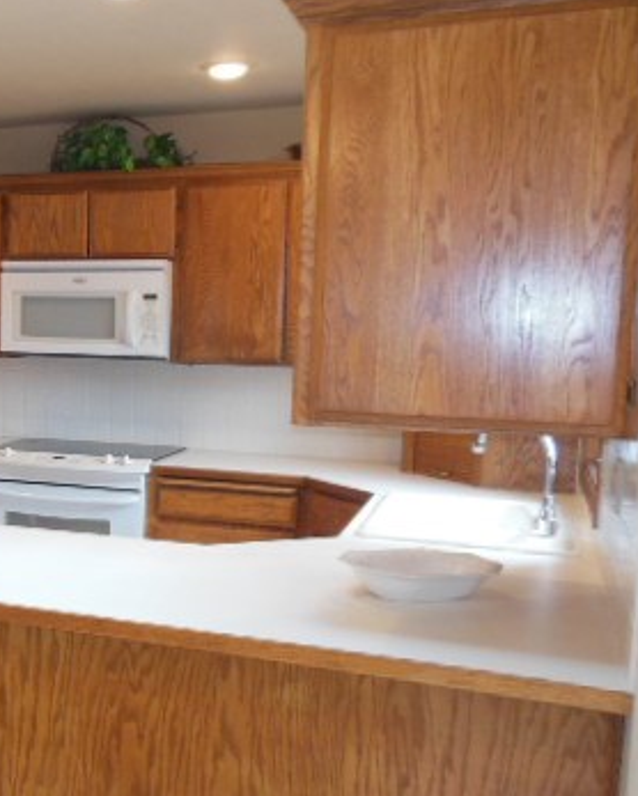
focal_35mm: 45
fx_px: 1061
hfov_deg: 29.9
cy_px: 429
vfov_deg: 41.1
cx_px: -71
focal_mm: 4.5
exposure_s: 1/30
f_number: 3.2
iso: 200
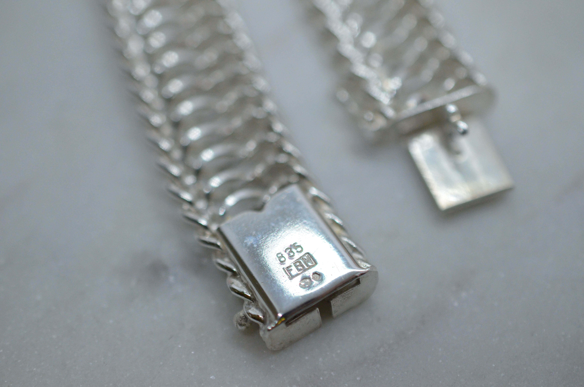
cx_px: 292
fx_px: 971
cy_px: 194
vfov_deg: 22.5
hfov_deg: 33.5
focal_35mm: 60
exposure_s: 1/4000
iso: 2500
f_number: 3.3
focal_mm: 40
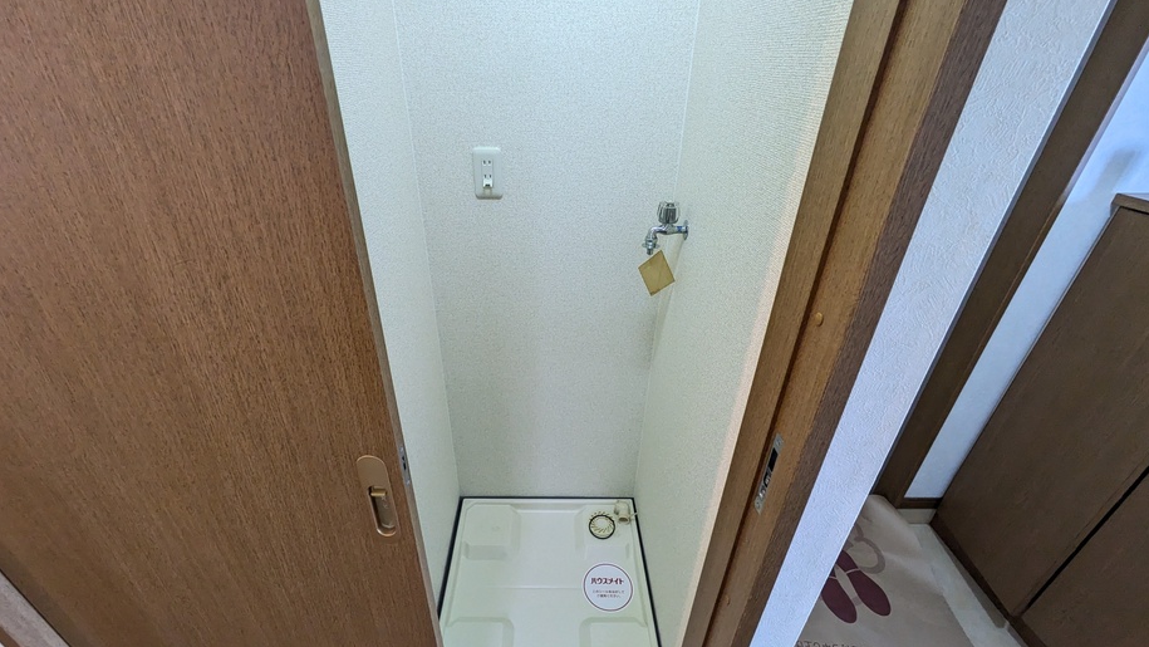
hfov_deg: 99.3
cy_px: 337
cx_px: 553
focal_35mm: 16
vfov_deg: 67.1
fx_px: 488
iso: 168
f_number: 2.2
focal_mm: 1.83
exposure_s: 1/60
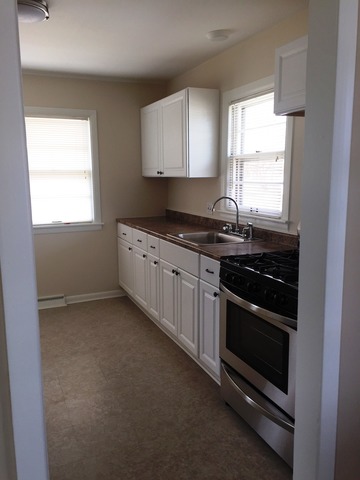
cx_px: 180
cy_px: 240
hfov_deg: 48.2
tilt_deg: -7.9
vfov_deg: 61.7
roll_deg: +1.3
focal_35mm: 29
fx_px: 402
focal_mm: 4.15
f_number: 2.2
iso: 32
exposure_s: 1/60
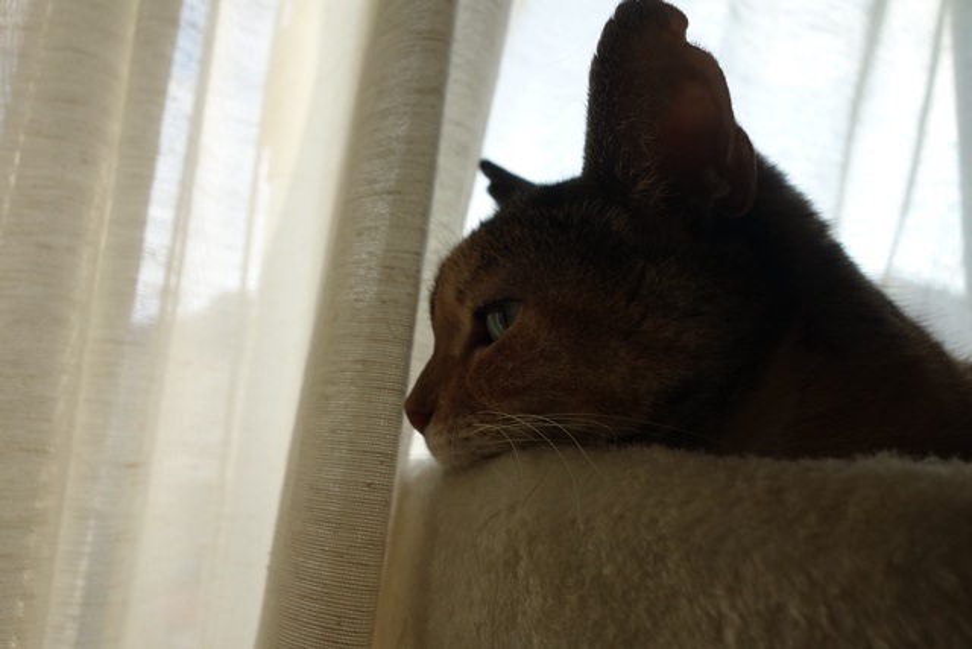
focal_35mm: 28
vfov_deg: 46.4
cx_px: 486
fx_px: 756
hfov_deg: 65.5
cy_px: 324
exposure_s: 1/100
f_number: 3.5
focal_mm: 10.4
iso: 125
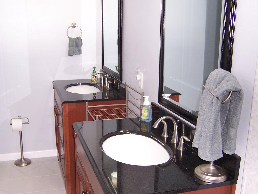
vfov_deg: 36.0
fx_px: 298
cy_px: 98
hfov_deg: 46.6
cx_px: 108
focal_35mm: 40
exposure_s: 1/60
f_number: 2.8
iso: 80
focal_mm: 5.5
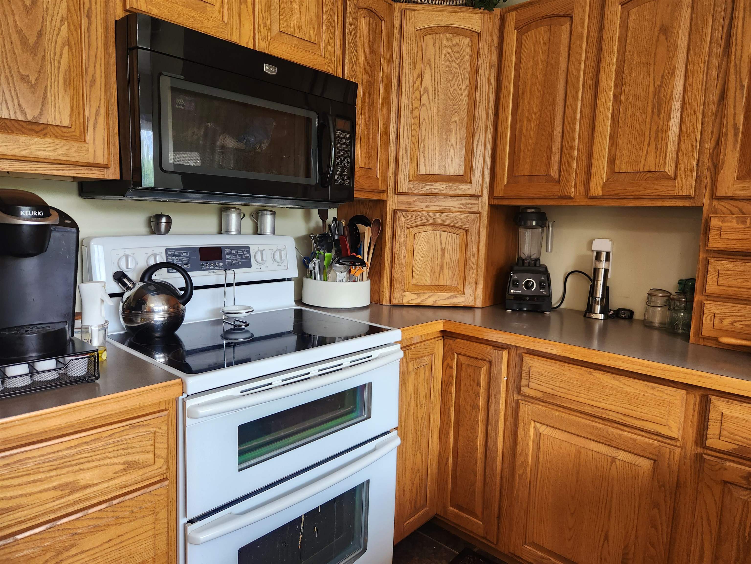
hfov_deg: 73.9
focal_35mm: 23
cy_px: 282
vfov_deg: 58.9
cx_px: 376
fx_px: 499
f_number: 1.8
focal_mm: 5.4
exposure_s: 1/120
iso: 125
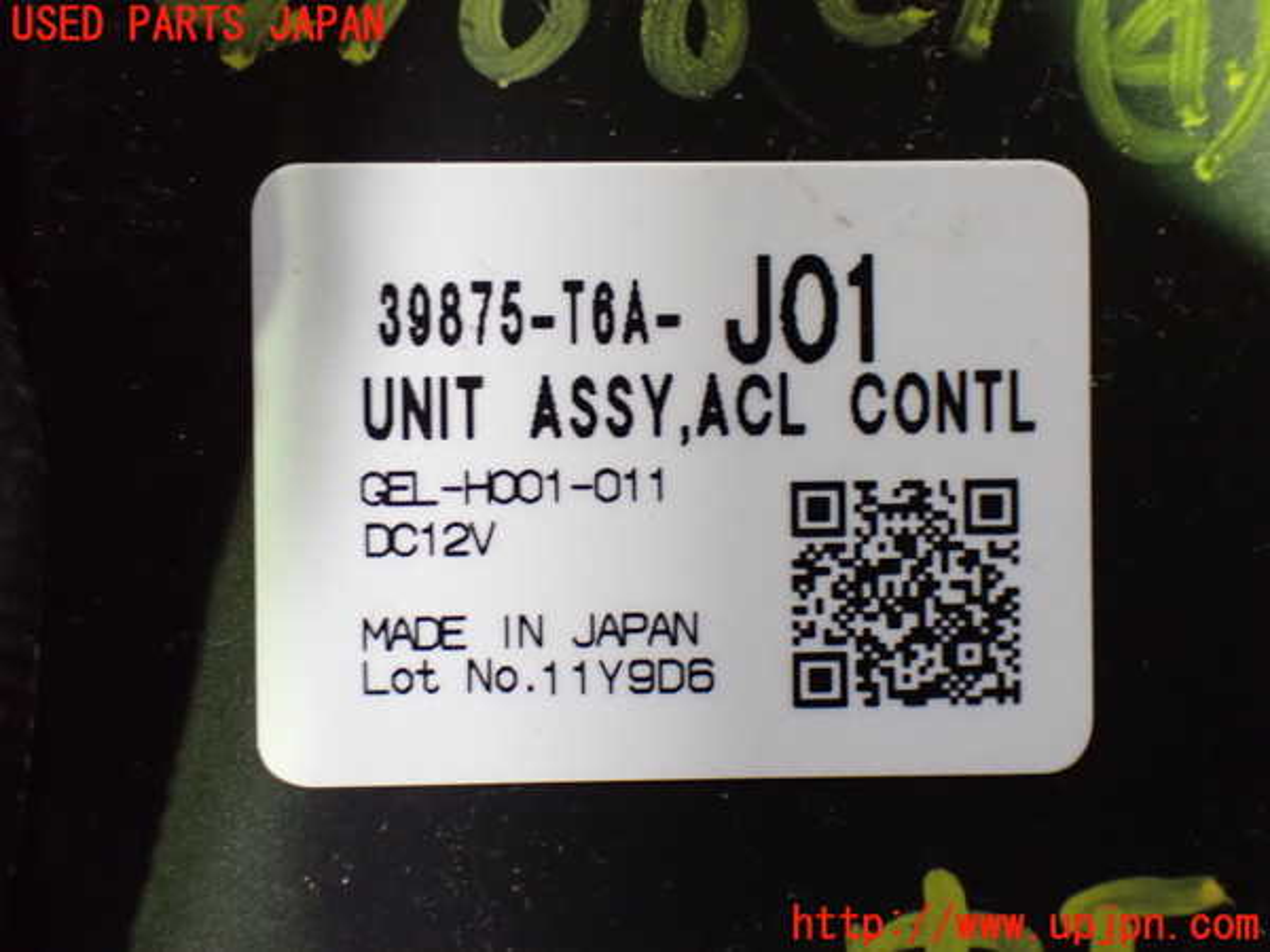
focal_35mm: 44
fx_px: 1614
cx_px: 635
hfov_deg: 42.9
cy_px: 476
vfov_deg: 32.9
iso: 1600
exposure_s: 1/40
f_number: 2.9
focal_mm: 7.84
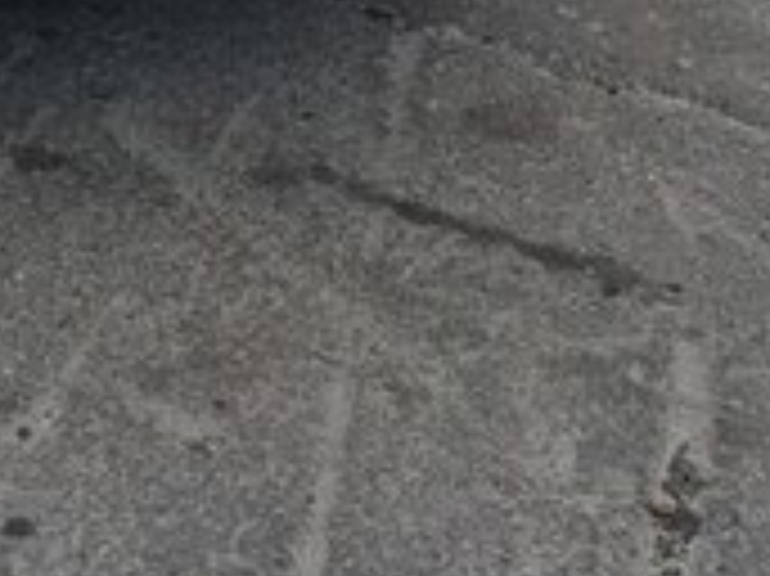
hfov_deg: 16.3
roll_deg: -0.5
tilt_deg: -13.6
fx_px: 2490
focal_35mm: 112
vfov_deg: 12.3
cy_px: -403
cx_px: -315
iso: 25
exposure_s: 1/705
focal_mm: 4.15
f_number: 2.2
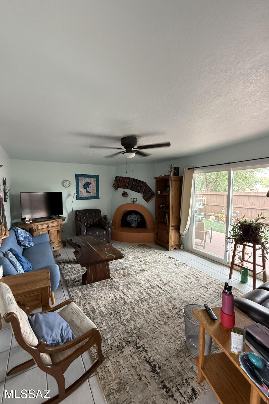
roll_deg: -1.5
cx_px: 121
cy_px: 205
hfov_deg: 77.1
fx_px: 168
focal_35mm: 15
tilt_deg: -6.0
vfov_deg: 100.4
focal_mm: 2.22
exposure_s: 1/60
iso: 400
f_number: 2.2
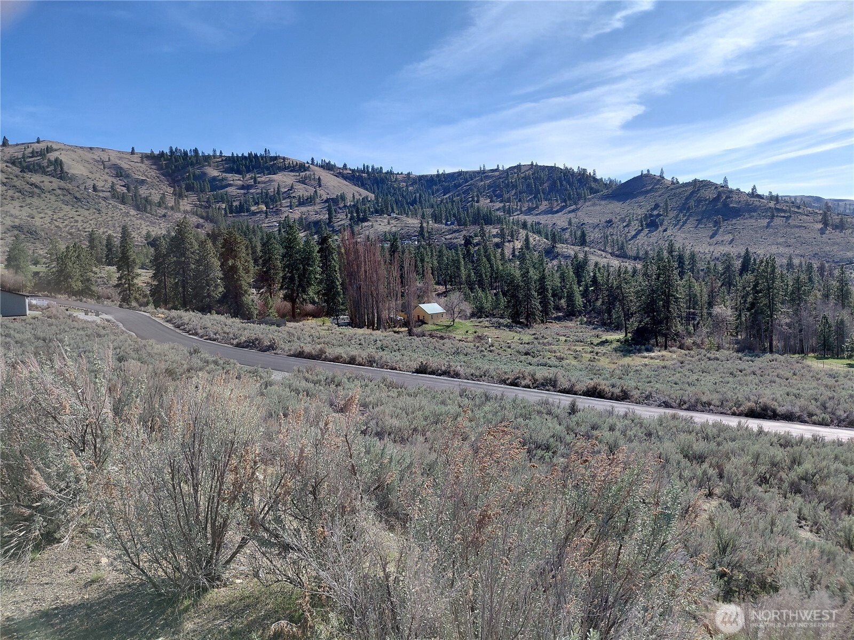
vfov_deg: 54.9
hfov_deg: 69.4
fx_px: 617
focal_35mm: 25
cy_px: 320
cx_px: 427
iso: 50
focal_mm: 4.69
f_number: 1.8
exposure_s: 1/2005
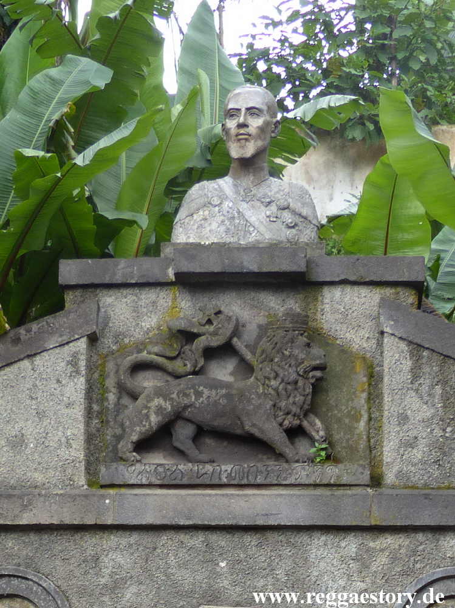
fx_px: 579
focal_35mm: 33
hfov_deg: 42.9
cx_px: 228
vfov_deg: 55.4
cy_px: 304
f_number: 2.8
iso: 100
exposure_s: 1/125
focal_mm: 5.9
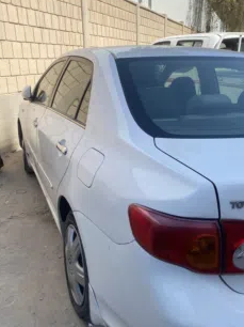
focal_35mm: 34
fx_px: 320
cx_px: 114
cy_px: 199
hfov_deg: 41.7
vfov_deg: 53.6
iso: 32
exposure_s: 1/2183
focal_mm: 4.25
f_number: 1.8
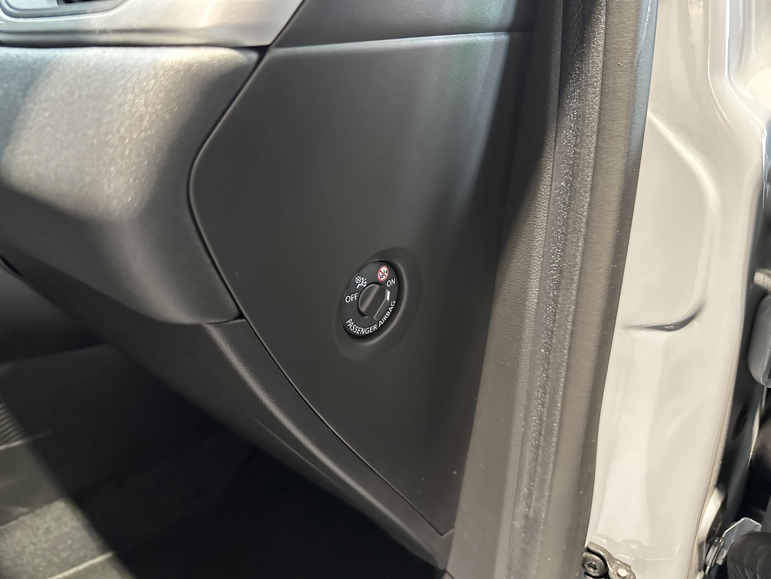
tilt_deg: -23.2
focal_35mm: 24
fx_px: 535
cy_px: 290
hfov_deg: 71.6
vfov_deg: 56.8
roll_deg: -1.4
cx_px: 386
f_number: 1.78
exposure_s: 1/50
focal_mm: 6.86
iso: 1000
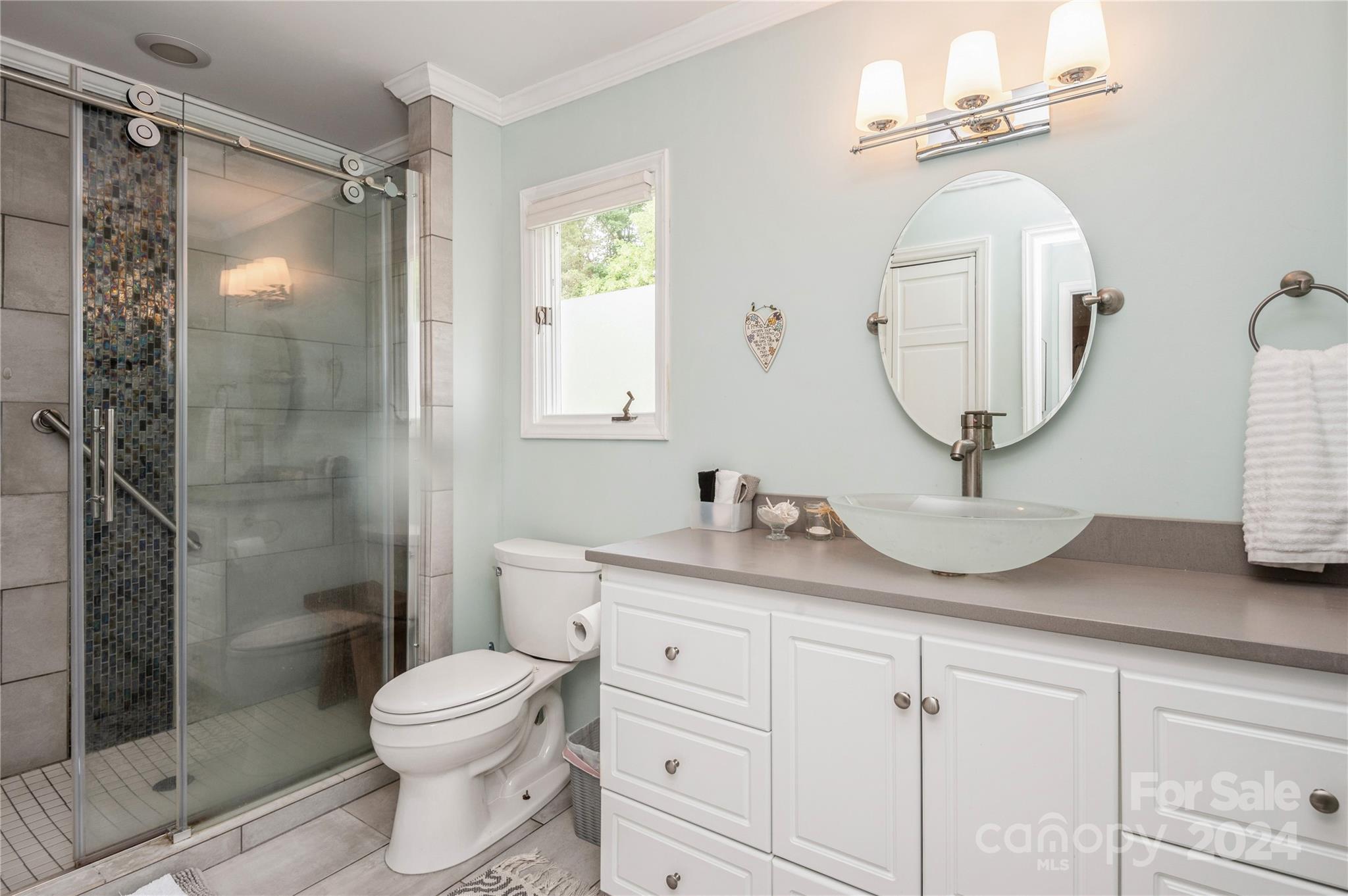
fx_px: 673
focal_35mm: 18
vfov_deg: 67.3
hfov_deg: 90.0
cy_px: 448
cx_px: 674
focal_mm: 18
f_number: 8
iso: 250
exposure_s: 1/20
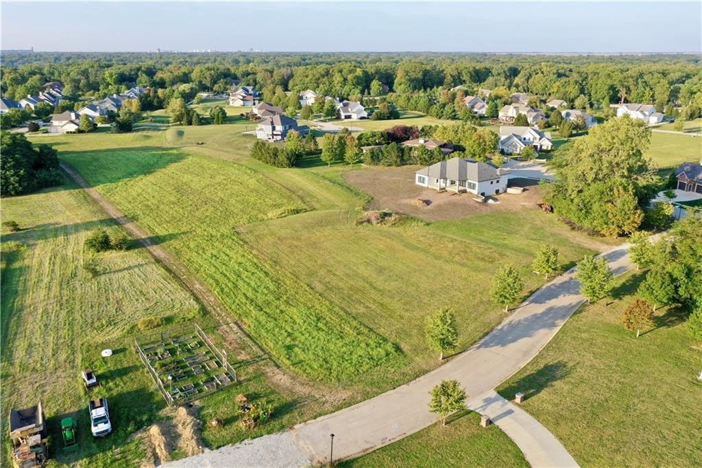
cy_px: 234
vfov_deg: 46.4
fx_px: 546
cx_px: 351
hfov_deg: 65.5
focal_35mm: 28
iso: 100
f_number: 5
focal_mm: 10.26
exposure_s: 1/200
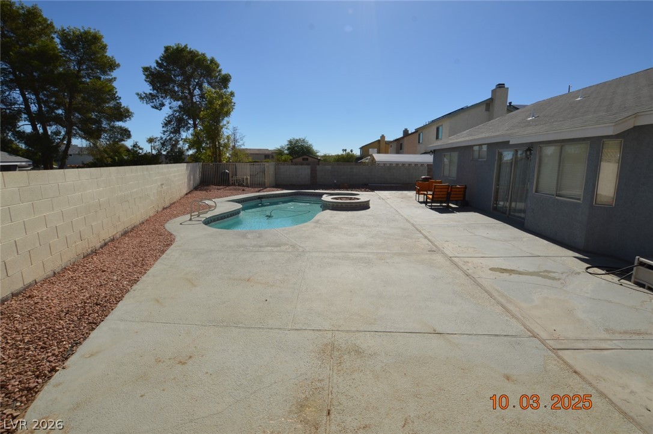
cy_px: 217
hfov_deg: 100.5
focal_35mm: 15
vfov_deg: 77.2
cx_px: 326
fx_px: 272
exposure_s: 1/200
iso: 100
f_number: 13
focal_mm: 10
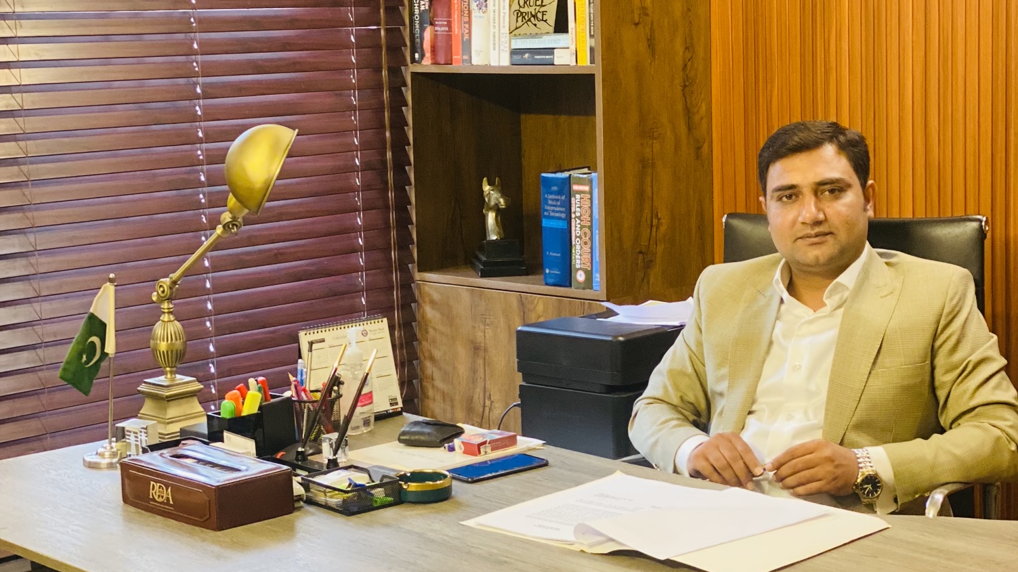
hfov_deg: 27.9
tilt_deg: -8.5
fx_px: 2051
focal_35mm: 76
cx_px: 509
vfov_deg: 15.9
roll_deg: +1.9
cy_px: 331
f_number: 2
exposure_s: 1/33
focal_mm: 6
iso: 400
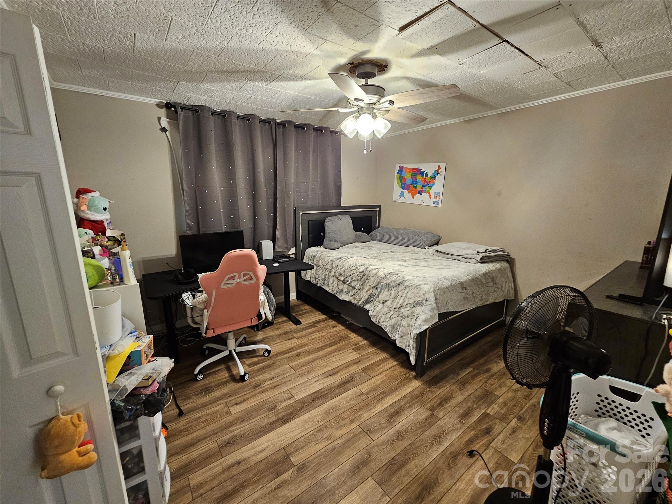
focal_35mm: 13
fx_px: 252
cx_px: 336
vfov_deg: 89.9
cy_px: 252
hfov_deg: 106.2
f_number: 2.2
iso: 400
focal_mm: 2.2
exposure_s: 1/30
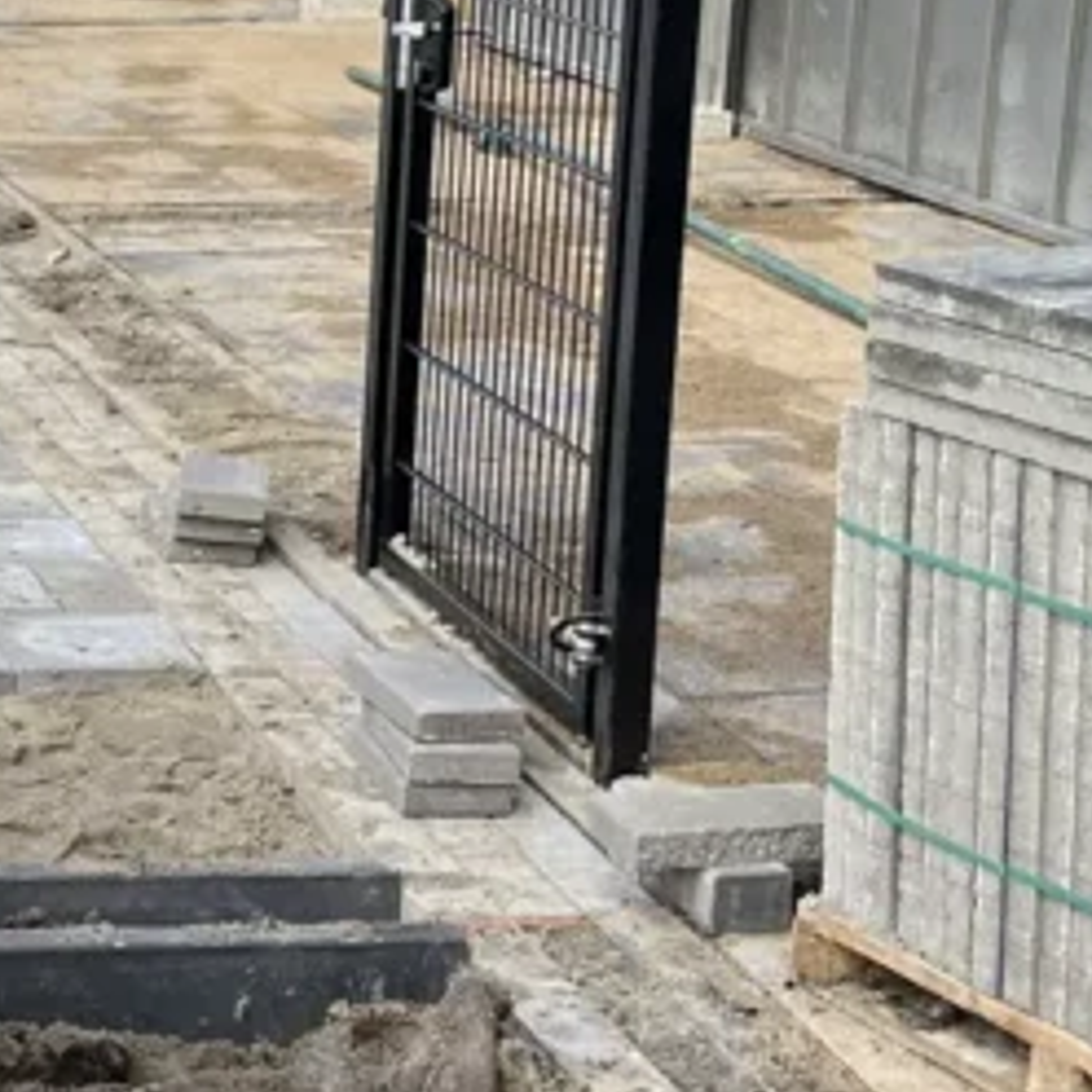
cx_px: -260
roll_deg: -0.3
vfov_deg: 18.2
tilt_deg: -12.1
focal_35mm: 95
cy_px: 308
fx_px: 3391
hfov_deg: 17.4
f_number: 1.6
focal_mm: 5.1
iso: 50
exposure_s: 1/484
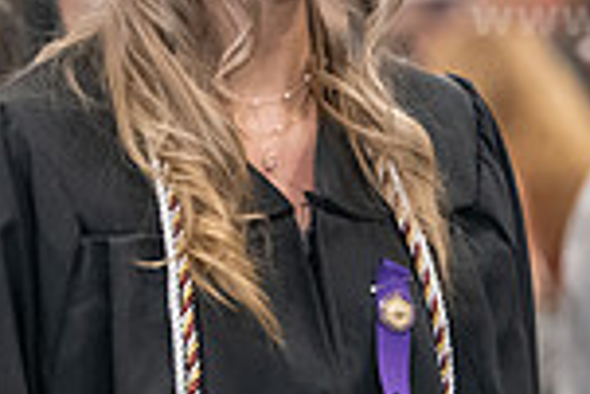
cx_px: 293
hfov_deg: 4.1
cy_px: 99
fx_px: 8202
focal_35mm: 500
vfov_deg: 2.8
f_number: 3.2
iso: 3200
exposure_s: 1/200
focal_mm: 130
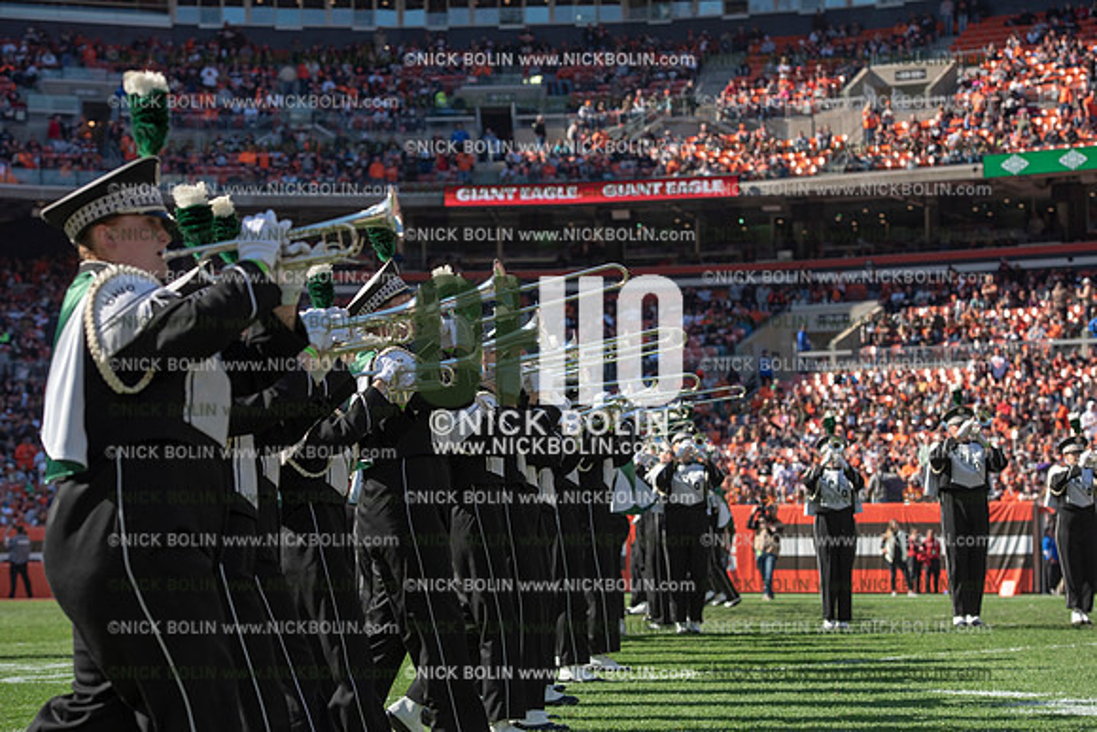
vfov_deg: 14.0
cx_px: 548
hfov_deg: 20.8
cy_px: 366
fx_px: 2987
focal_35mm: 98
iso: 400
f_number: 5
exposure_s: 1/2000
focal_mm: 98
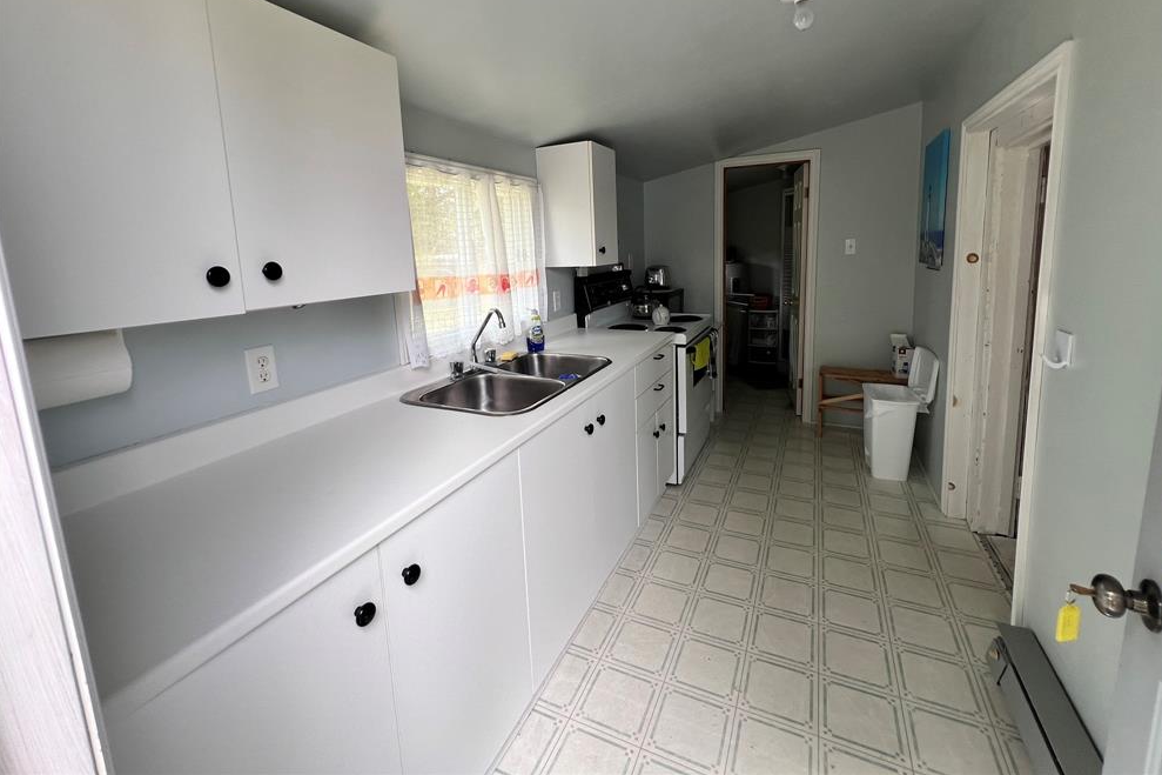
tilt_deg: -9.6
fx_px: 452
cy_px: 325
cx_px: 597
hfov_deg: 104.2
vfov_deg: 80.6
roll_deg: +2.8
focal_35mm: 14
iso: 32
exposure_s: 1/99
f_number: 1.8
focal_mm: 1.57
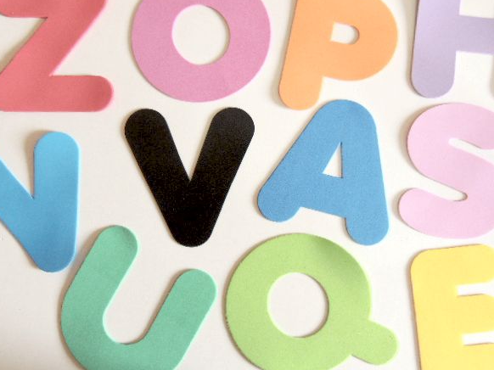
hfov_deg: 55.4
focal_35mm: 33
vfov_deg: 42.9
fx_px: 471
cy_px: 180
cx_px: 251
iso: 250
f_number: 3.1
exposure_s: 1/30
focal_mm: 5.3
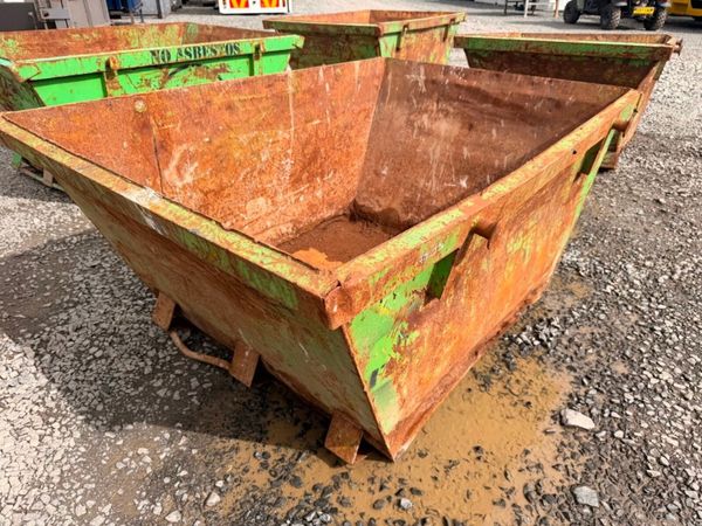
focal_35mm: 24
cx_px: 351
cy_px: 263
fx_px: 487
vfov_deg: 56.8
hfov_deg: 71.6
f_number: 1.78
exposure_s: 1/3584
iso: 80
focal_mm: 6.76
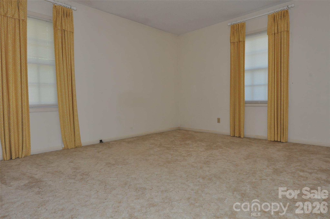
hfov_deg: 81.3
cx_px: 165
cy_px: 110
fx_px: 192
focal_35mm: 21
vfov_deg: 59.4
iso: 800
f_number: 5.6
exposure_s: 1/60
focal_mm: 14
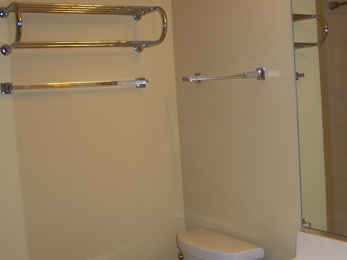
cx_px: 224
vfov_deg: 27.9
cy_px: 166
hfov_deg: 36.5
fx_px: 521
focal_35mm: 52
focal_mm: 6.3
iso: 80
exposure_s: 1/60
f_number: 3.1
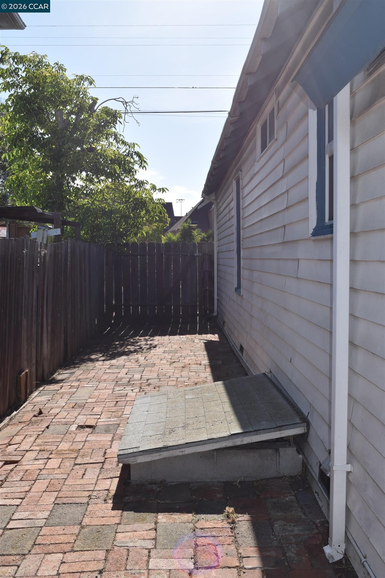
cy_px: 289
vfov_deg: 53.1
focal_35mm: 36
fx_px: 577
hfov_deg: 36.9
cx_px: 192
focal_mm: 24
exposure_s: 1/200
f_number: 10
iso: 100
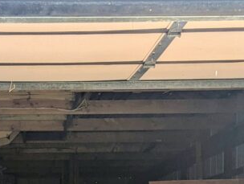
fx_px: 593
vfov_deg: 16.3
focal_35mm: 84
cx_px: -9
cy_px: 264
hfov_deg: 22.2
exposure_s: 1/117
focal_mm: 6.81
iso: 94
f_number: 1.85
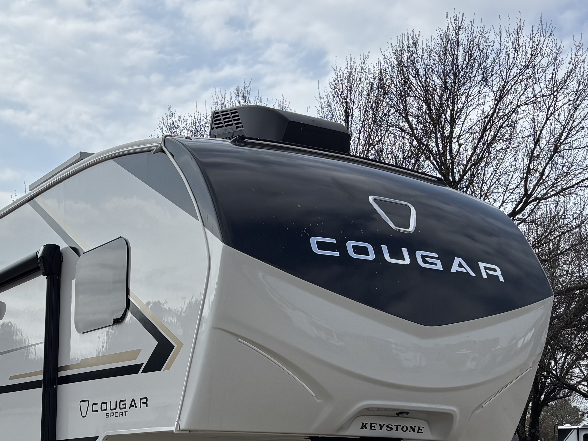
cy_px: 383
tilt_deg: +3.8
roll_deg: -0.8
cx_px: 172
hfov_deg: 31.8
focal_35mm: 60
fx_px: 1019
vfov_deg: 23.8
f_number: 1.6
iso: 50
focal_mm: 5.96
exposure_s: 1/8333
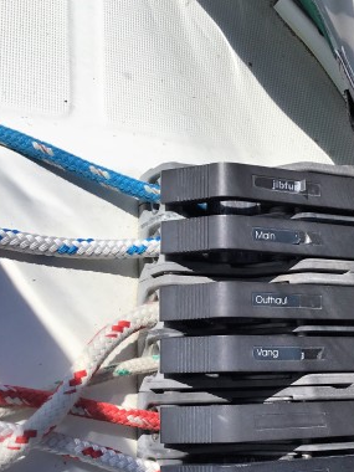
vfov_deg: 38.7
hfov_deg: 29.1
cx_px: 273
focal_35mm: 49
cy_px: 291
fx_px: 668
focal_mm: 3.3
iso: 25
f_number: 2.4
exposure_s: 1/2146
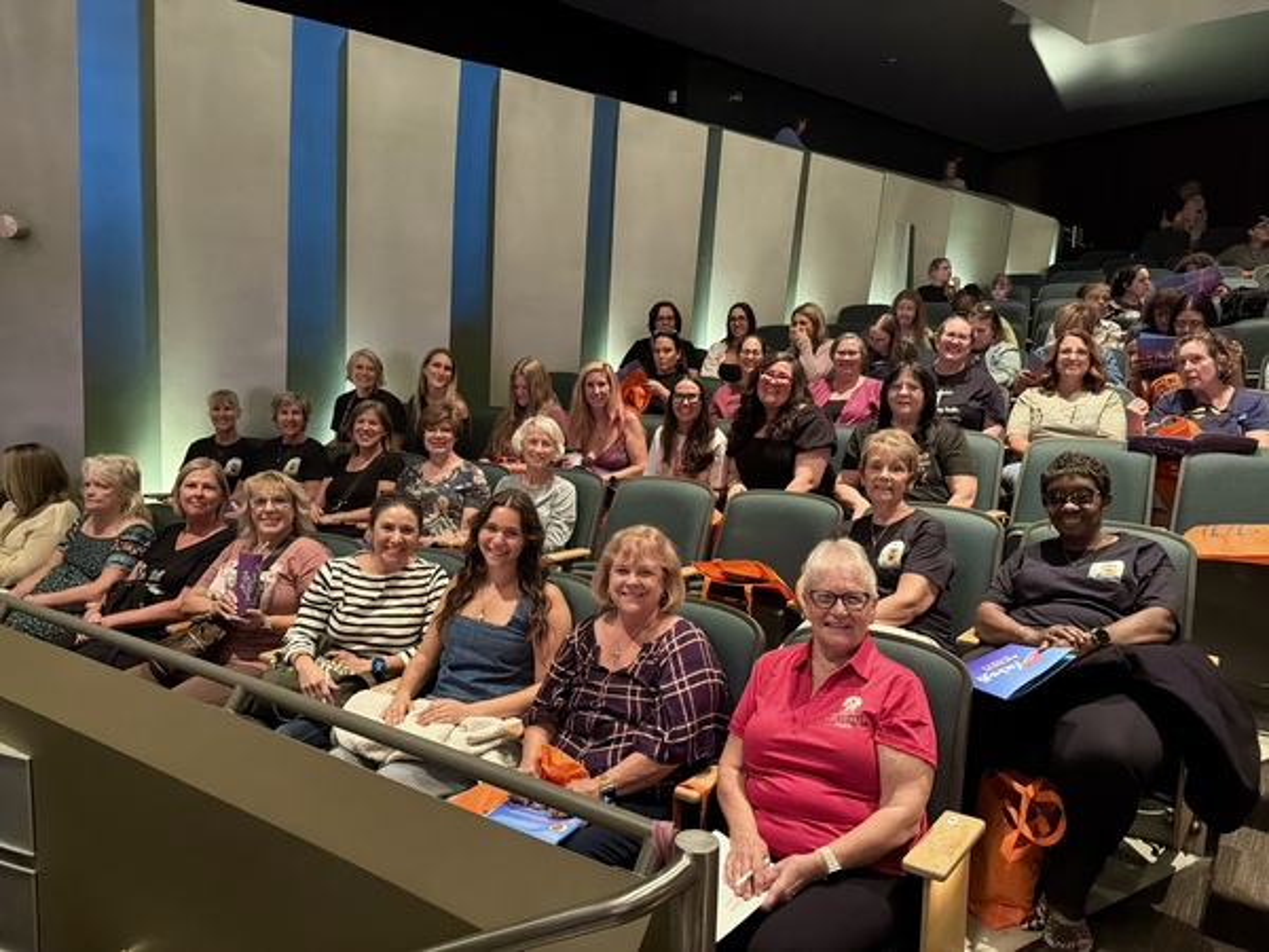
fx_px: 880
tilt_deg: -5.6
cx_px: 634
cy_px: 476
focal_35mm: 24
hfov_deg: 71.6
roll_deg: -2.7
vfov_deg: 56.8
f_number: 1.78
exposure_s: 1/30
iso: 1600
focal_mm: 6.76
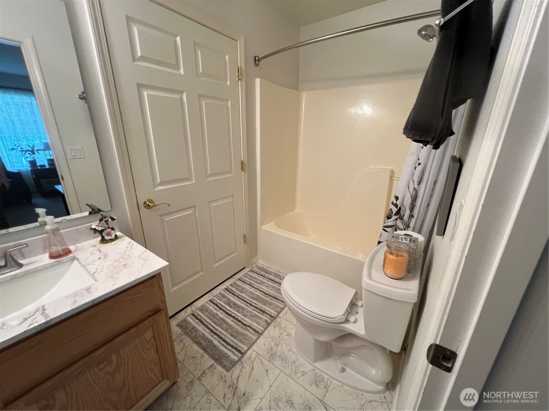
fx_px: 206
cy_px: 206
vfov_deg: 89.9
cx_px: 274
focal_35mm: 13
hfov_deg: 106.2
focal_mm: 1.57
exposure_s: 1/120
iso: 160
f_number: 1.8
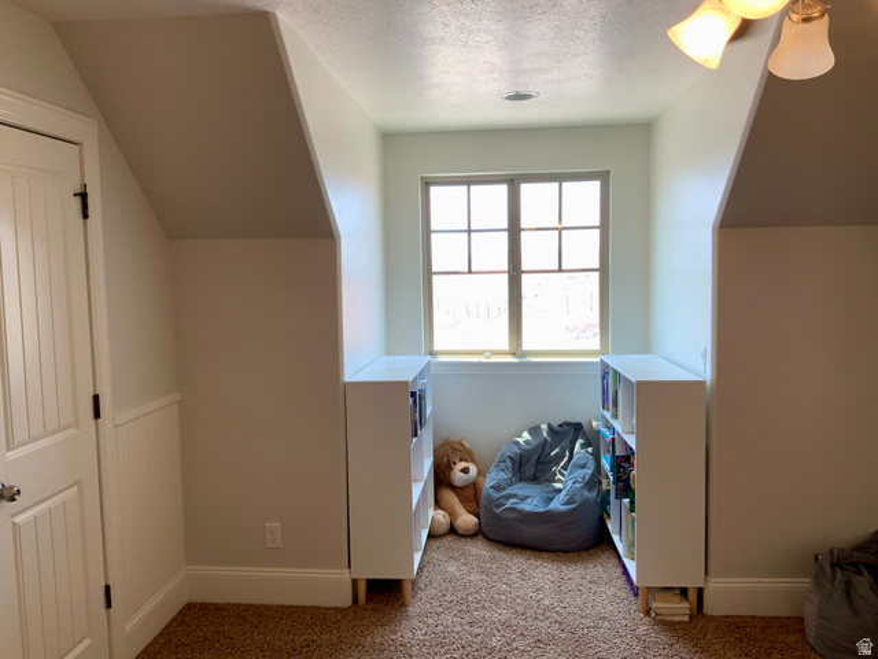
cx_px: 439
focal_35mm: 29
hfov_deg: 61.7
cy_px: 330
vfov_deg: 48.2
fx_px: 736
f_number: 1.8
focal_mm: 3
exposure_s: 1/120
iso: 32
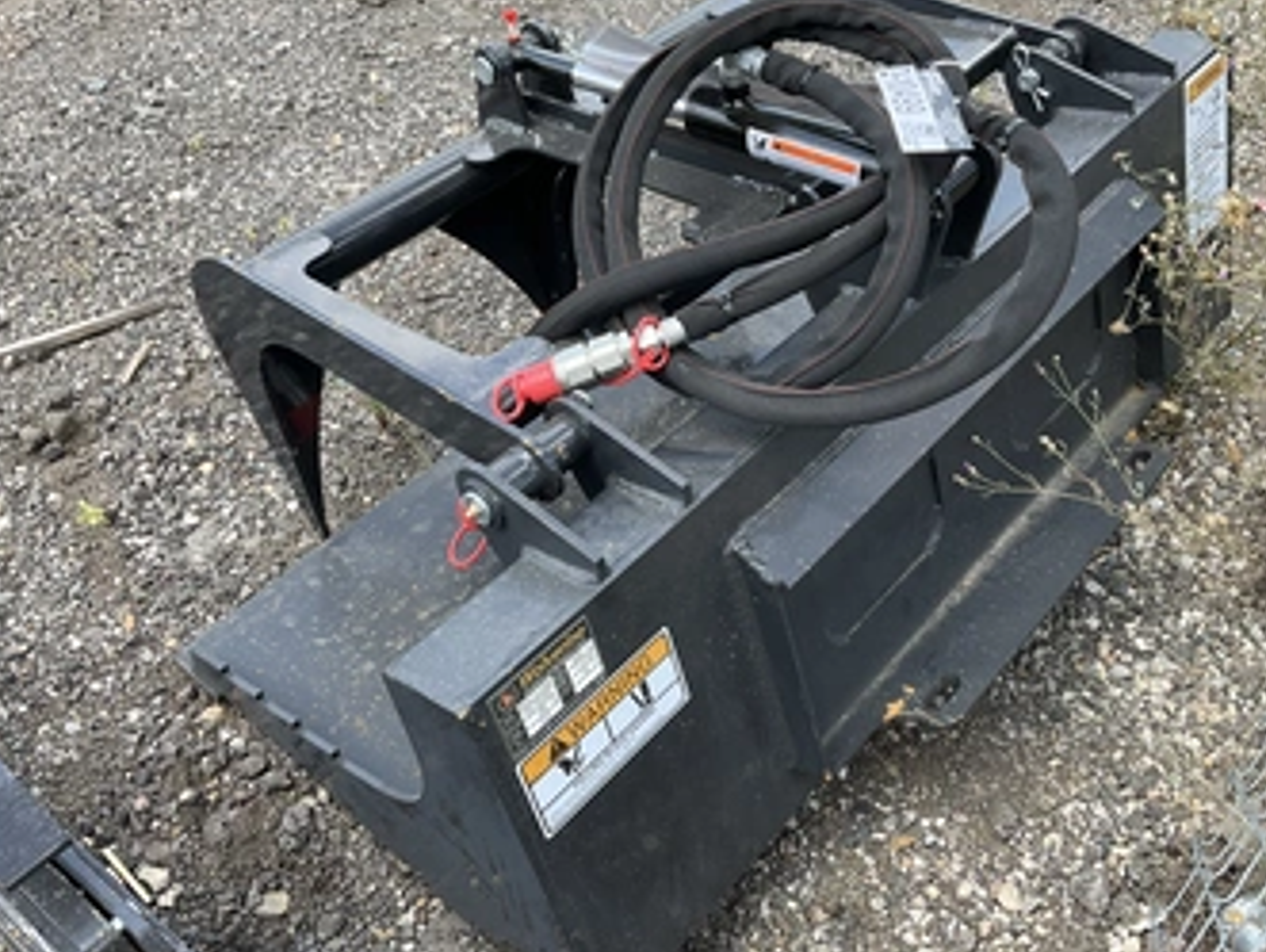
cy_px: 463
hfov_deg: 52.5
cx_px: 708
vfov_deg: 40.8
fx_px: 1281
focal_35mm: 35
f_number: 1.8
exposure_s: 1/342
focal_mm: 3
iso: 25
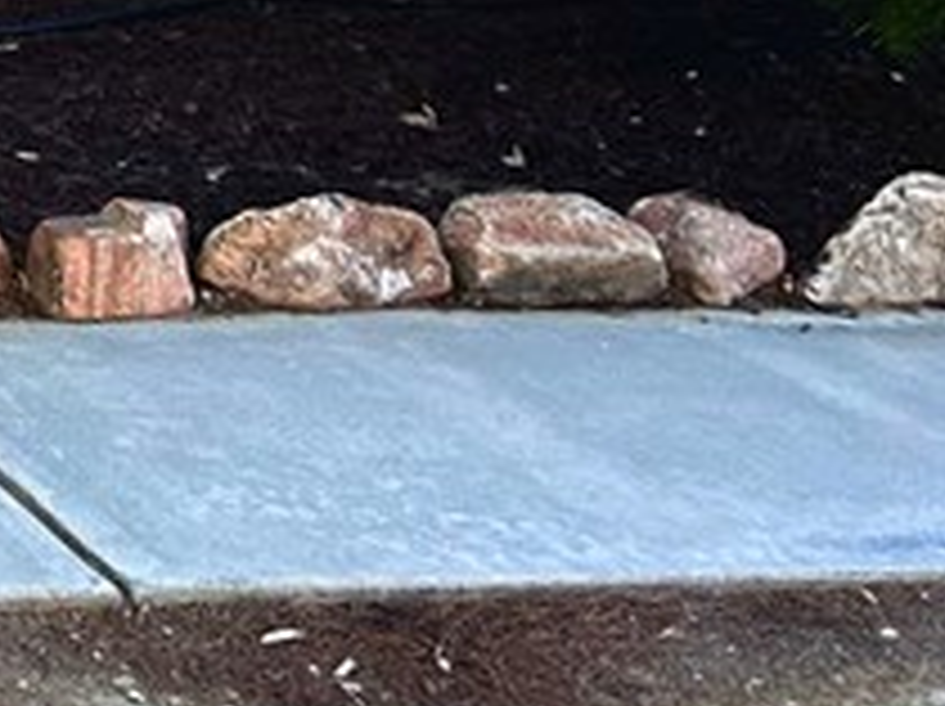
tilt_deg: -0.2
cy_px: -666
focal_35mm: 127
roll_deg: +1.5
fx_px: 3463
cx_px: -1098
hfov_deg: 12.9
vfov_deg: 10.7
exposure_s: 1/468
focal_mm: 5.7
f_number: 1.5
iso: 50
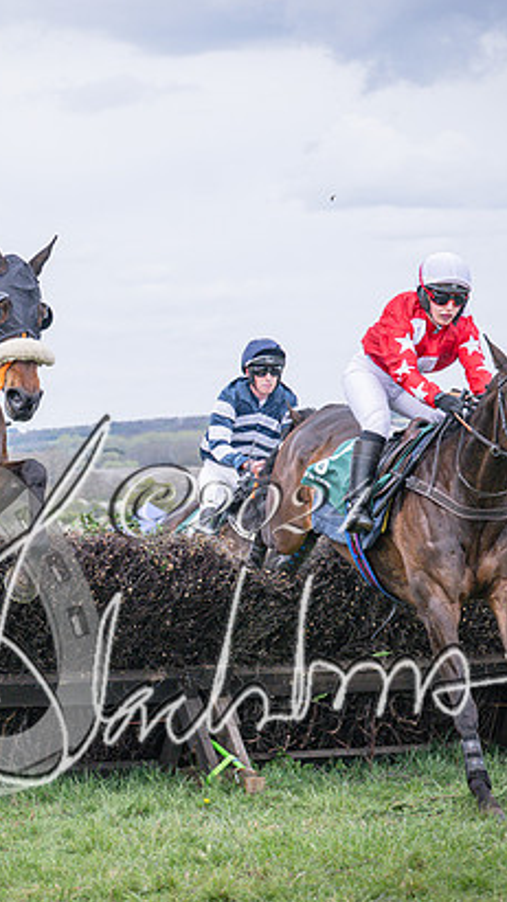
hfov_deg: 7.8
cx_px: 121
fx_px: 3707
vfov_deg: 13.9
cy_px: 400
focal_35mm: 155
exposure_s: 1/800
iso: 400
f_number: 5
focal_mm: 70
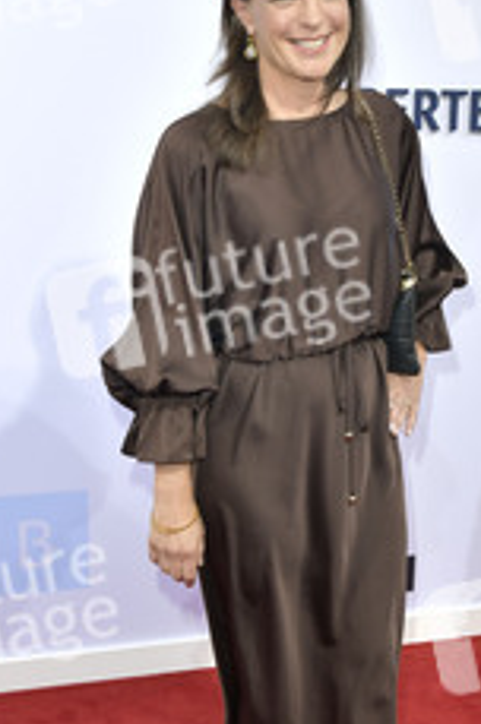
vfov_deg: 35.4
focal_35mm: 56
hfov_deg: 24.1
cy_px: 462
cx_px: 301
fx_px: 1126
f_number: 7.1
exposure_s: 1/160
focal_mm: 32
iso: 320
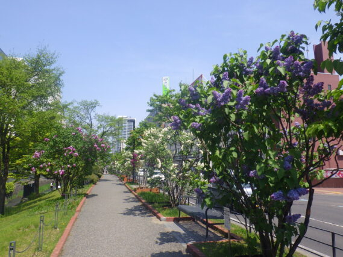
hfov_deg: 63.4
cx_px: 172
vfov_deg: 49.8
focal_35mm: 28
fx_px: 278
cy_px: 128
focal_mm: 5
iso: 125
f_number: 4.2
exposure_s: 1/800
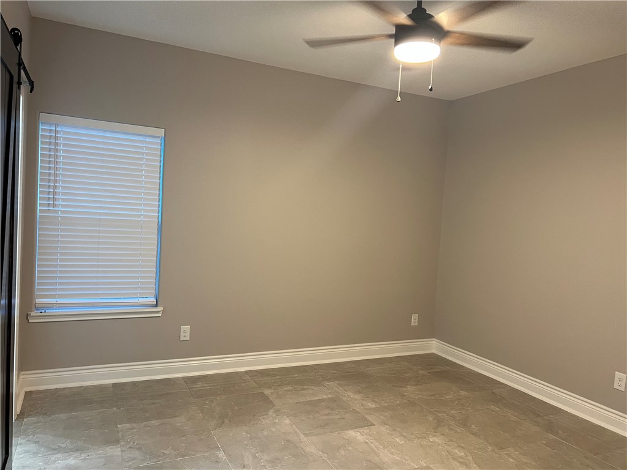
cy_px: 235
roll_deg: -2.7
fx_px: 471
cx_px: 314
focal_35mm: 26
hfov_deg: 67.3
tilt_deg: -3.5
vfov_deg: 53.1
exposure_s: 1/60
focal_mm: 5.7
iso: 200
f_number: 1.5
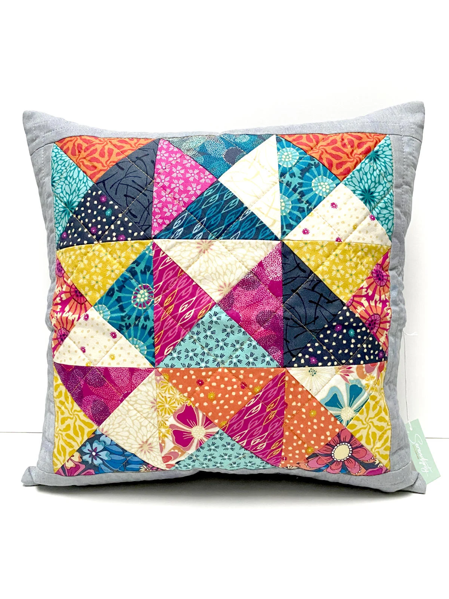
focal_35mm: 26
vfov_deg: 67.3
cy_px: 300
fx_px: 450
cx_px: 224
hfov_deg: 53.1
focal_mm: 4.2
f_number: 1.8
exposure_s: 1/48
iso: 500
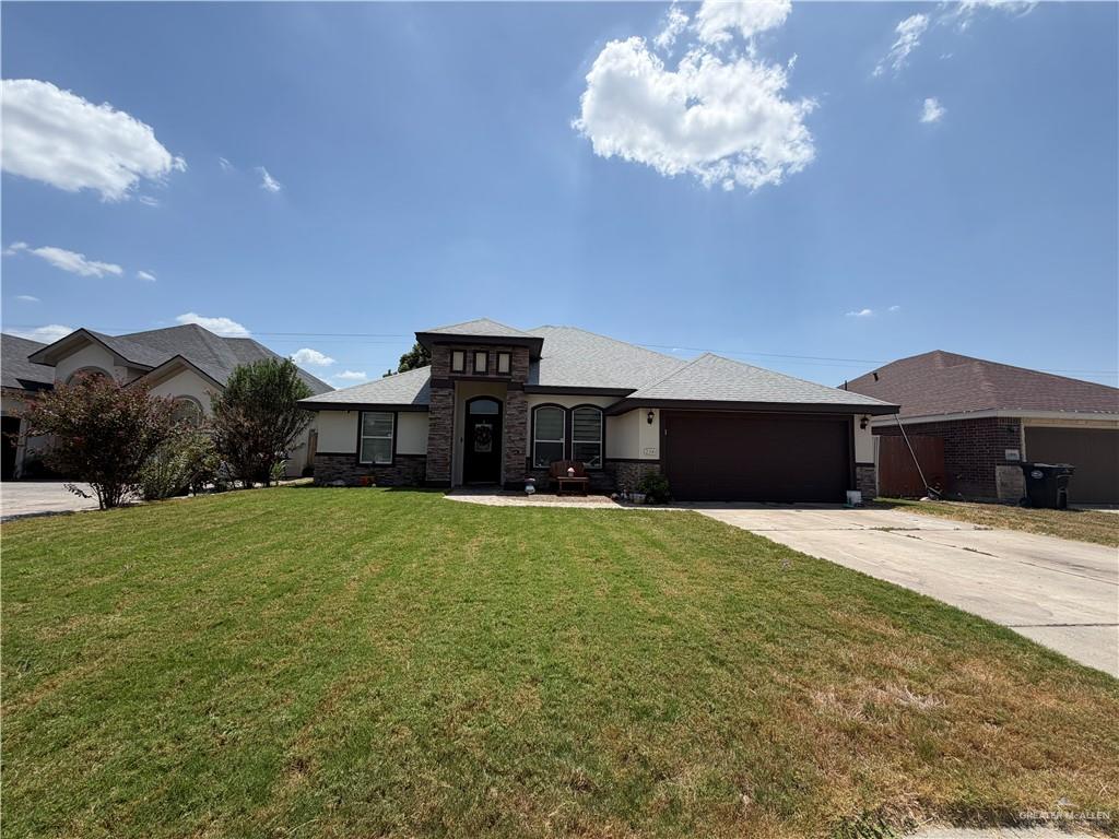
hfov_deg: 102.1
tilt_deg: +5.0
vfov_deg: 85.7
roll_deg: -0.6
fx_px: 453
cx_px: 560
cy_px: 420
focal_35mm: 14
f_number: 2.2
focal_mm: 2.22
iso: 20
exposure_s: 1/1068
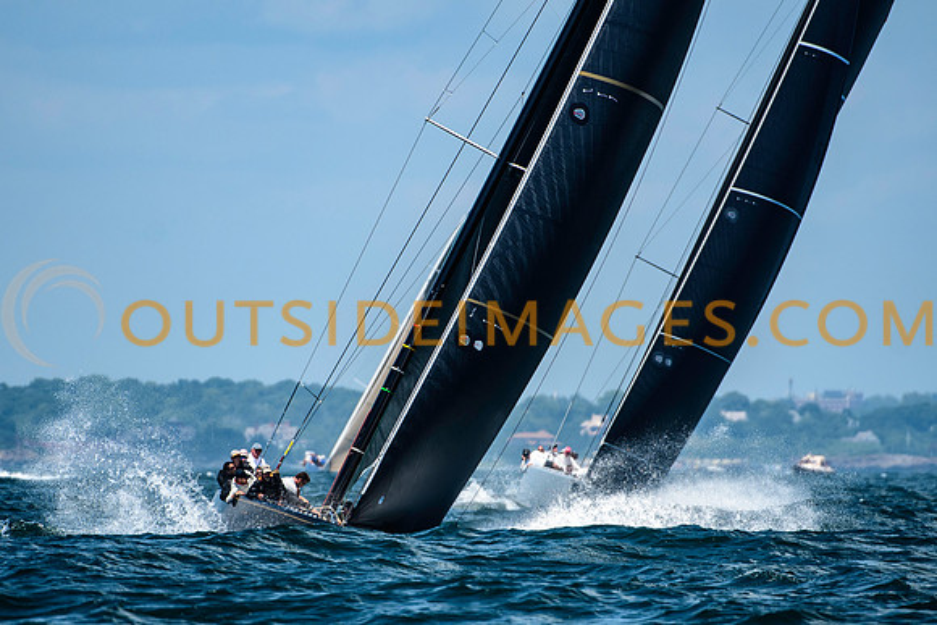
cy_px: 339
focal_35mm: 668
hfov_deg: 3.1
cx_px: 428
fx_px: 17384
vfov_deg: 2.1
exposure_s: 1/2000
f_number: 5.6
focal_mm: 400
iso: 400
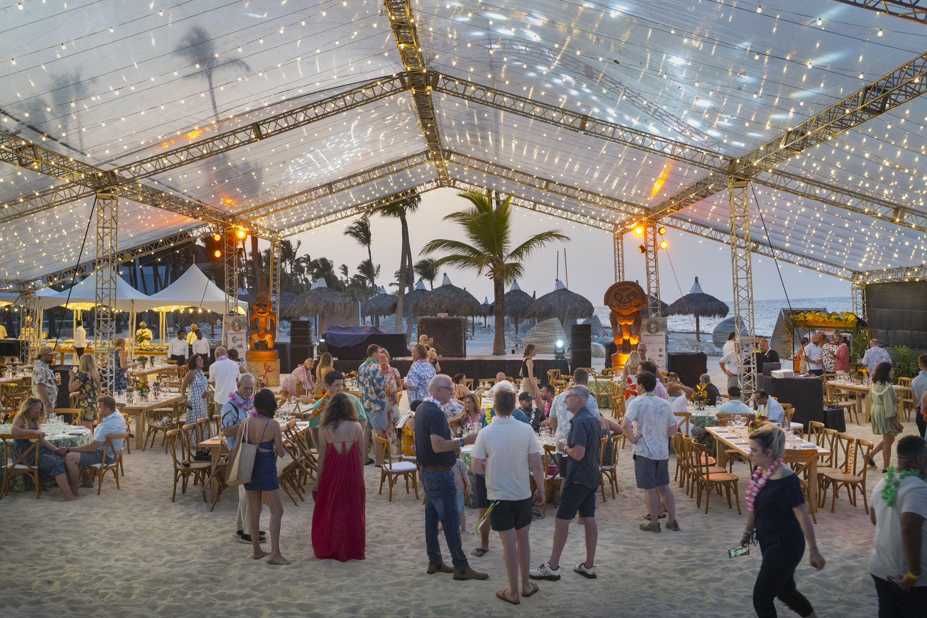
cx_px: 464
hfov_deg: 51.9
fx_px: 953
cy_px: 309
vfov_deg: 35.9
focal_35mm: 37
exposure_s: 1/80
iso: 3200
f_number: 4
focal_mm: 37
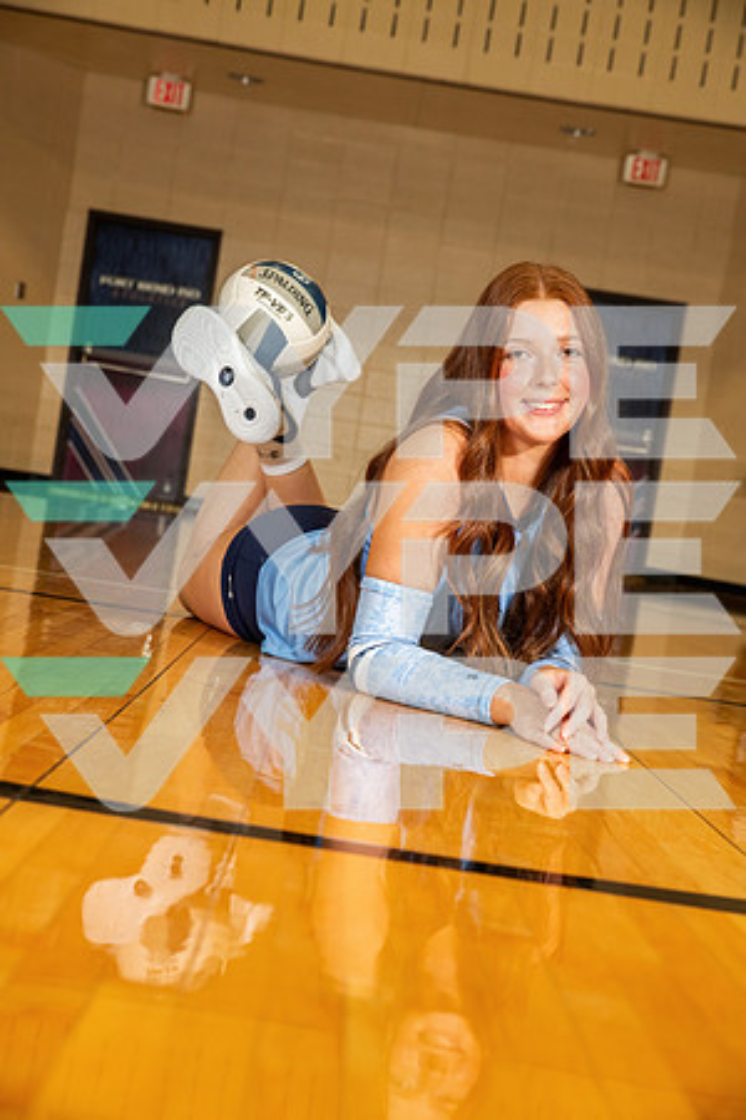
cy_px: 560
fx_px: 1803
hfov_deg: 23.4
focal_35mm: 58
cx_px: 373
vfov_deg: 34.5
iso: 1000
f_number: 7.1
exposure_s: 1/250
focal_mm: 58
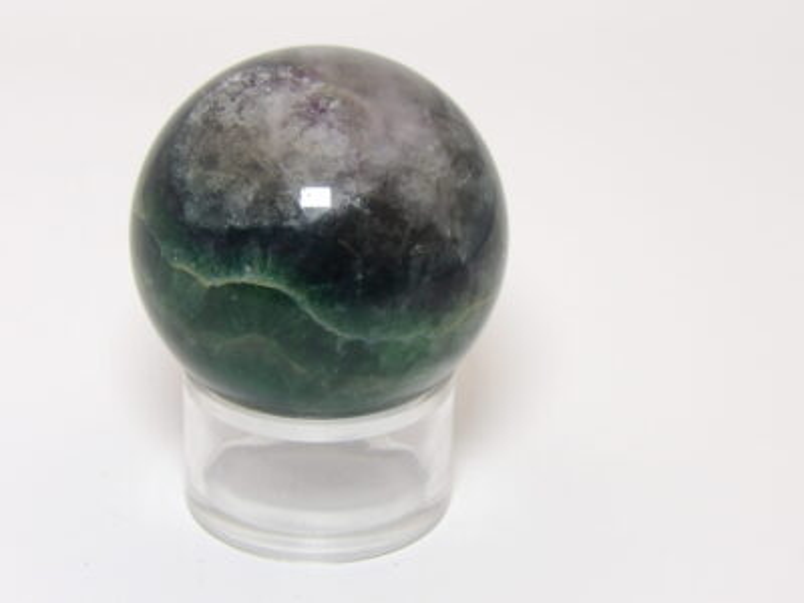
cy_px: 302
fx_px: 2369
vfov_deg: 14.5
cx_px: 402
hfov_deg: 19.3
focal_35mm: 102
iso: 136
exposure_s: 1/100
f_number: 4.2
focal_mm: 18.2
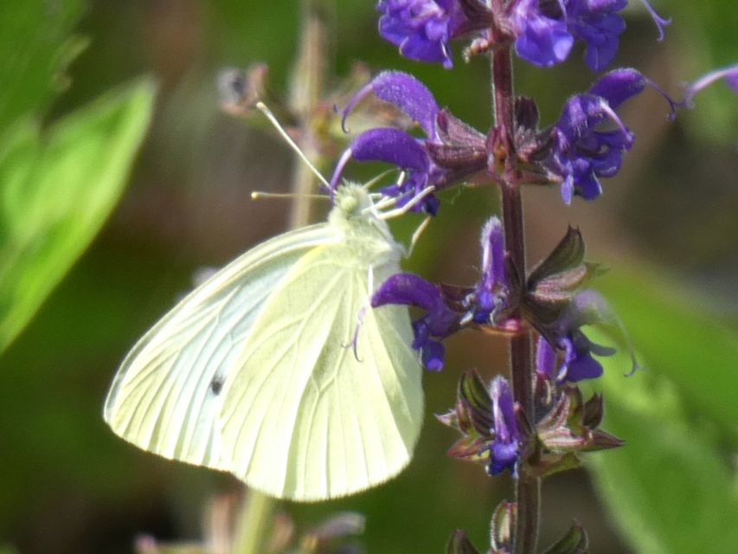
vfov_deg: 2.4
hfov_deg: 3.2
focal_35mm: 622
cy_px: 277
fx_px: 13263
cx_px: 369
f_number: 5.6
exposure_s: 1/100
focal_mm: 111.5
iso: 100
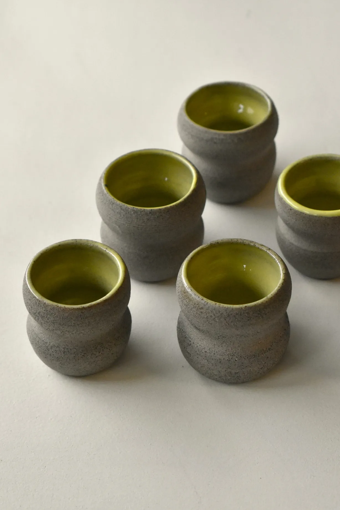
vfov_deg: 19.7
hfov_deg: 13.2
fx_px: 1468
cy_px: 275
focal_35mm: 104
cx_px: 137
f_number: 5.6
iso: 3200
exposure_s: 1/320
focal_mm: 55
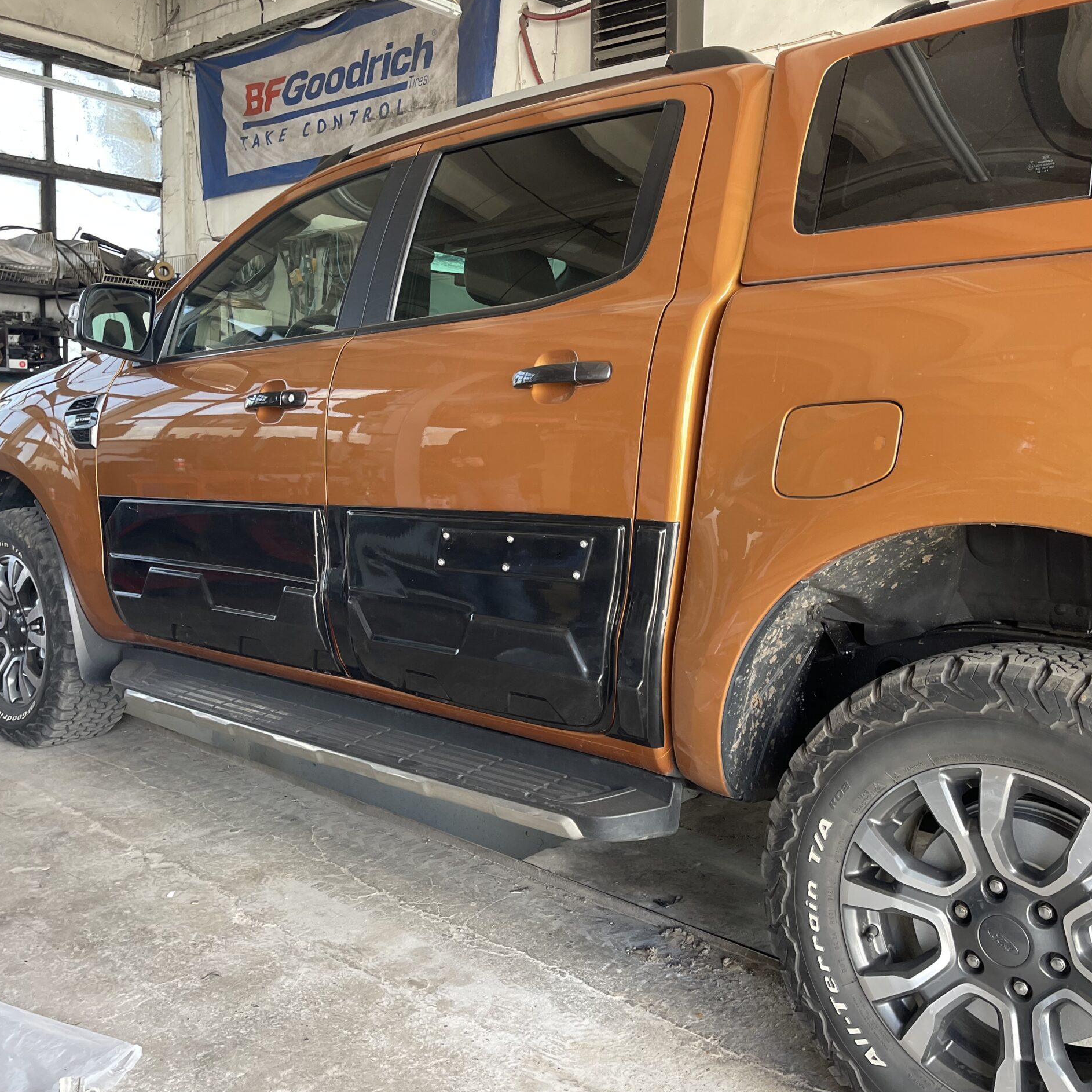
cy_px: 538
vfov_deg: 54.0
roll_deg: -1.8
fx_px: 1071
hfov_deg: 54.0
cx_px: 580
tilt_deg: -6.8
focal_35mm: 30
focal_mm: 5.1
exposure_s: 1/113
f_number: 1.6
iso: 125
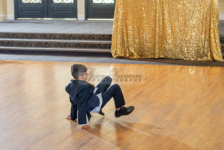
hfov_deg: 19.2
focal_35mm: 106
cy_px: 86
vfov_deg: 12.9
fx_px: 660
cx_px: 81
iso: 800
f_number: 4
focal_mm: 70
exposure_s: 1/125
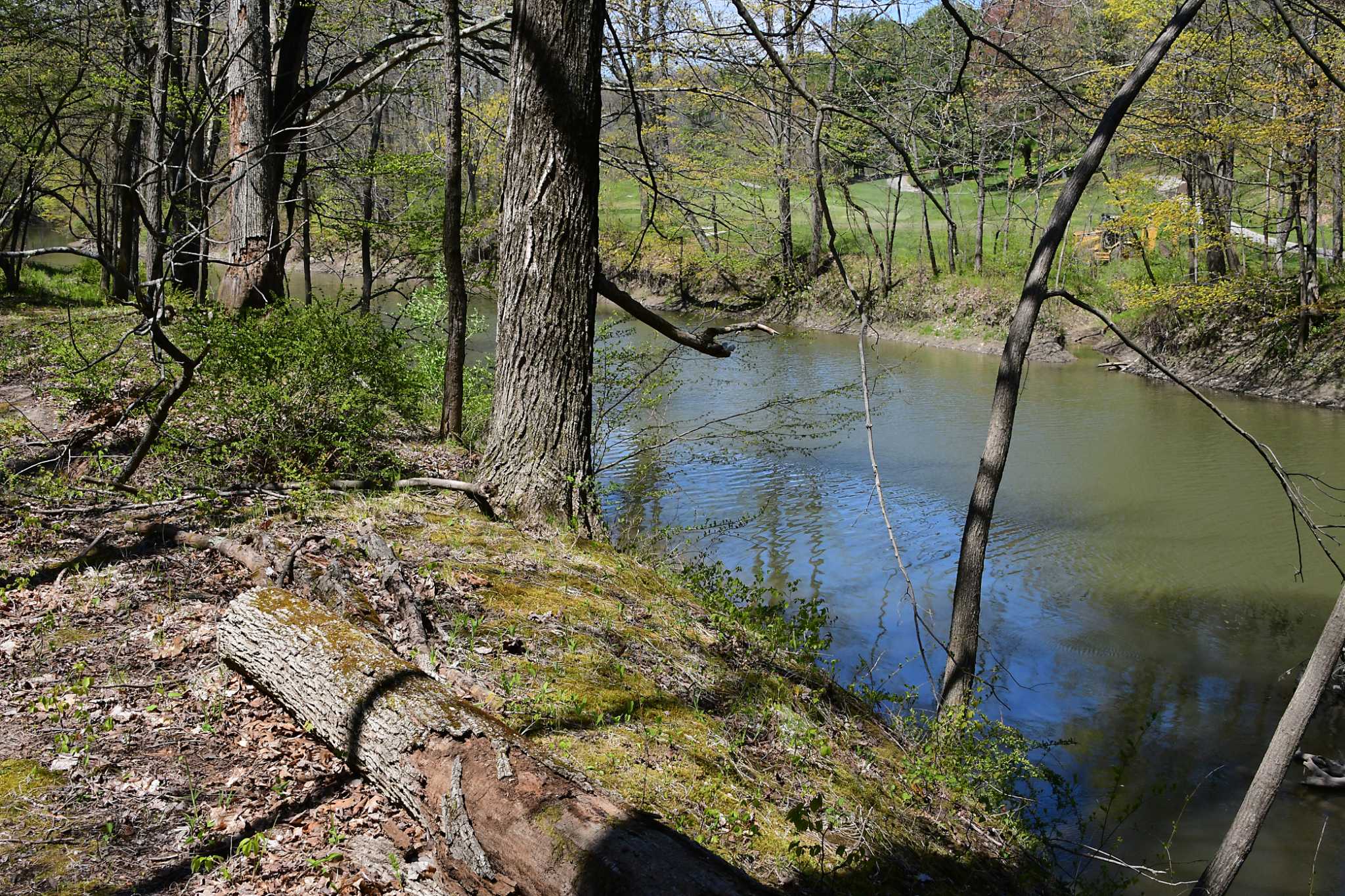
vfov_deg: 31.9
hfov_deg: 46.4
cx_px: 672
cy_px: 448
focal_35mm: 42
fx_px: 1569
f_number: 13
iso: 640
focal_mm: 28
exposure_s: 1/400
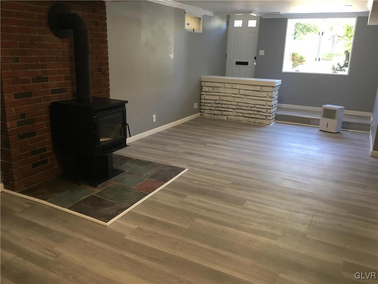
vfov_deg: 48.2
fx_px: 317
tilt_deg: -16.0
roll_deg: -1.8
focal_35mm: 29
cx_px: 189
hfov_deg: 61.7
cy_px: 142
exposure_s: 1/30
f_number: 2.2
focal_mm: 4.15
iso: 64
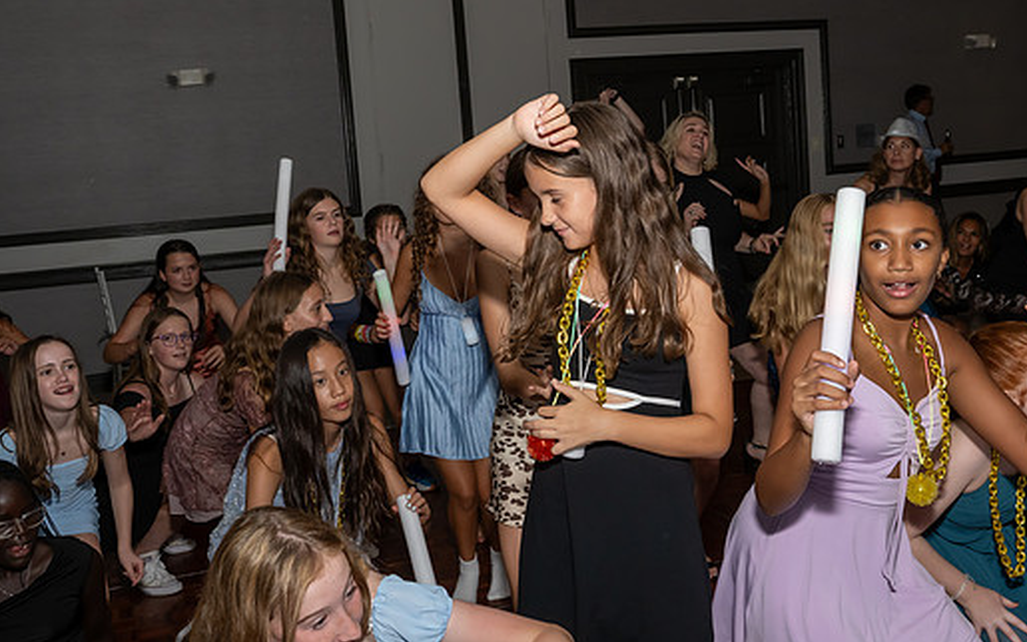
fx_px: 1092
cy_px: 261
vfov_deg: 32.7
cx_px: 546
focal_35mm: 39
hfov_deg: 50.3
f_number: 8
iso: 1000
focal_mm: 23
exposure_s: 1/250
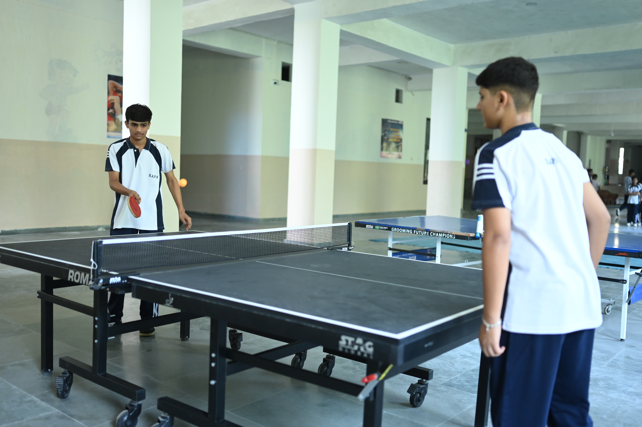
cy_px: 214
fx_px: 624
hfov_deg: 54.5
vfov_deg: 37.8
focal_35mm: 35
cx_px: 321
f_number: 1.8
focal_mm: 35
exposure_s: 1/250
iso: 1600
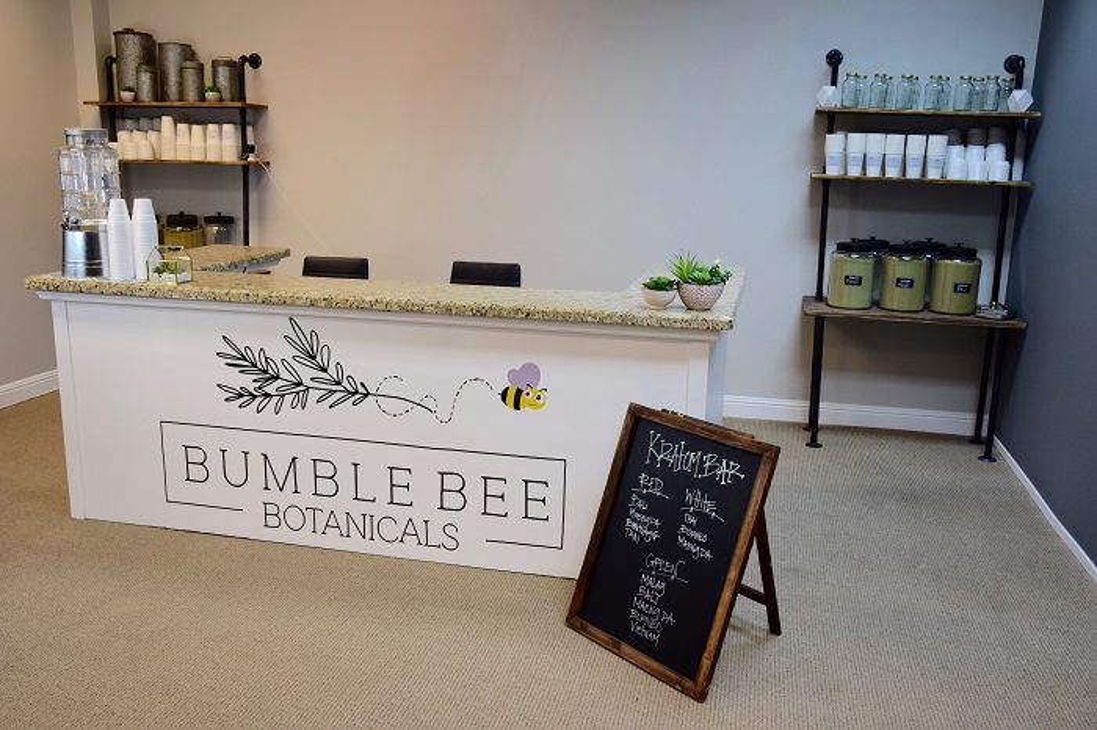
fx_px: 1005
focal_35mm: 33
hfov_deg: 57.2
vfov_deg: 39.9
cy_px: 365
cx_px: 548
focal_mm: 22
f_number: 4.5
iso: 400
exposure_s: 1/80
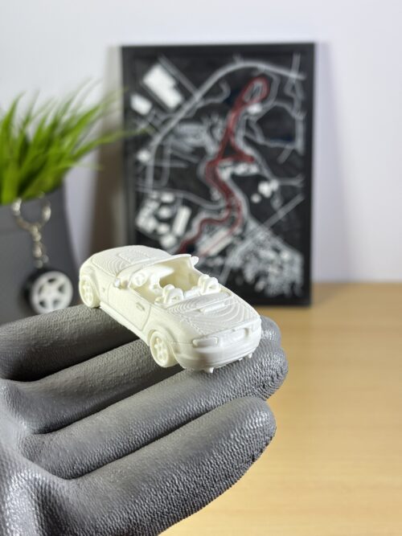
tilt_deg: -22.5
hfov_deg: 28.0
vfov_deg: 36.8
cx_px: 201
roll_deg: +1.7
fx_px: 805
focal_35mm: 52
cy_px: 268
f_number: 1.6
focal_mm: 5.96
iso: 40
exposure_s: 1/117
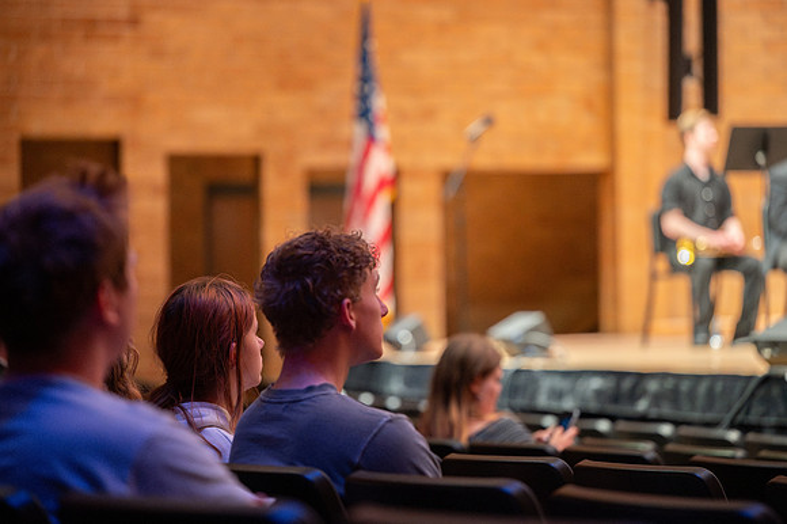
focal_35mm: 125
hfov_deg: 16.4
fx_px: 2731
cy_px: 262
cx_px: 394
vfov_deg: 11.0
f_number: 2.8
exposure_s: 1/160
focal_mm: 125
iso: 3200
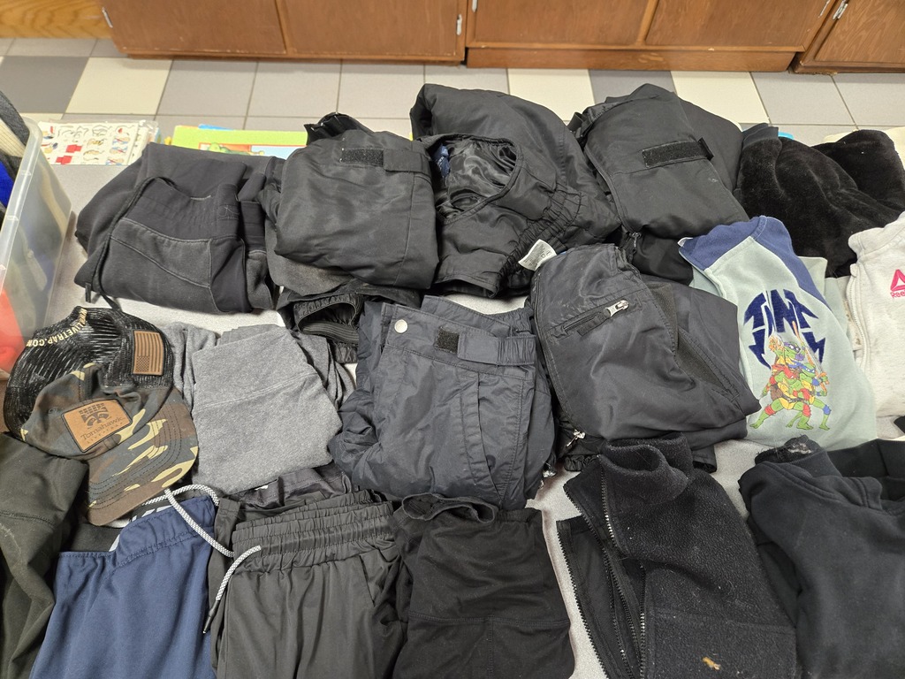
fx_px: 601
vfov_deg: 58.9
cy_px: 340
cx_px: 452
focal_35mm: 23
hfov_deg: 73.9
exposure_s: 1/60
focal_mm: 5.4
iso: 800
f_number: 1.8
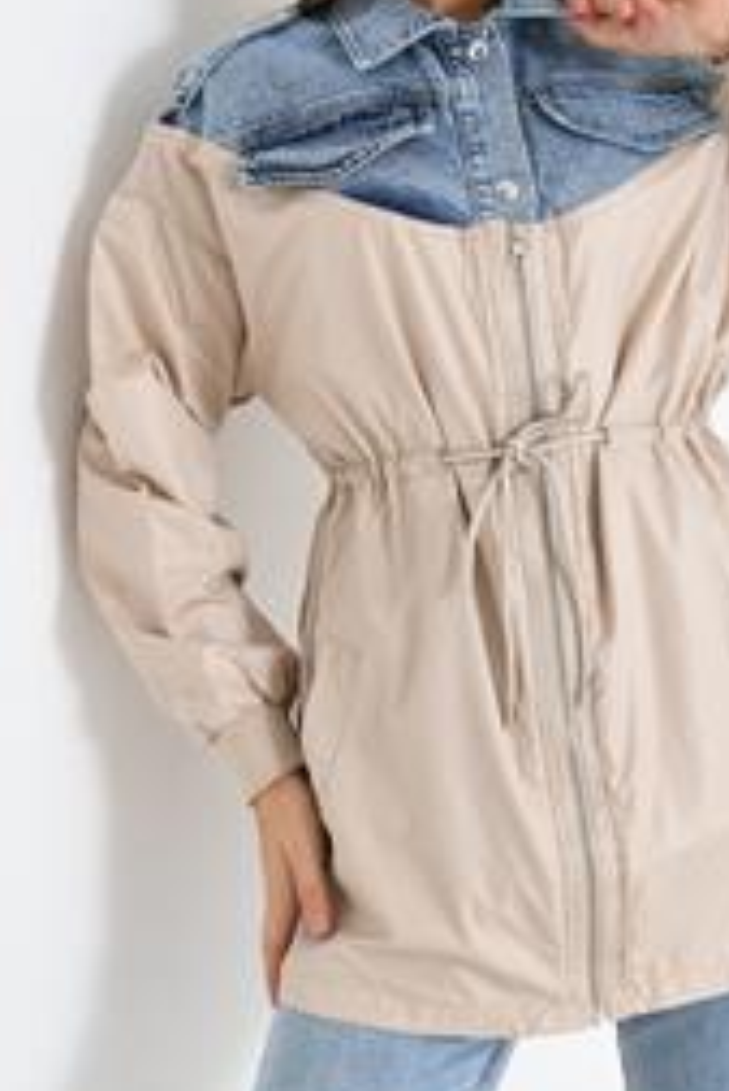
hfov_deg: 15.3
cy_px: 466
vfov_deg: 22.8
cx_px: 505
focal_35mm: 89
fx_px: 2699
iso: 100
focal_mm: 50
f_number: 5.6
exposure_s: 1/125
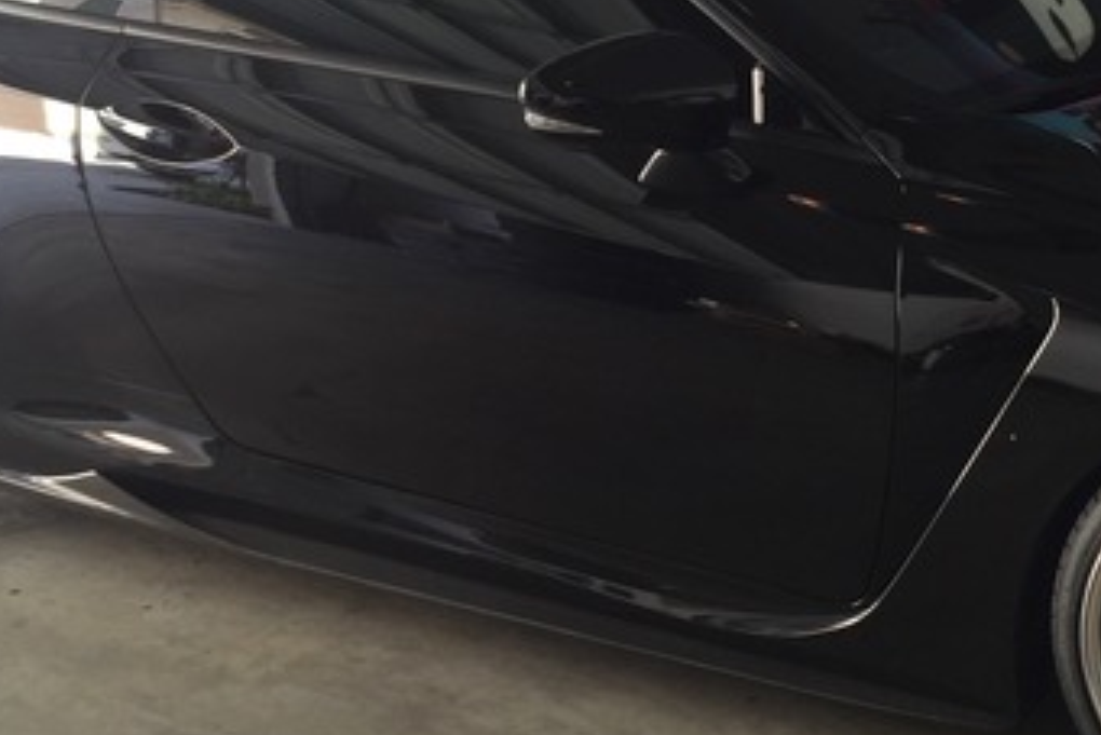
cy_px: 427
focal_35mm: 71
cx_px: 755
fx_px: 2172
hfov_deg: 28.2
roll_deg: -1.2
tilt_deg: -20.9
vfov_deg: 19.2
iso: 32
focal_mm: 4.15
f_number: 2.2
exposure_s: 1/40
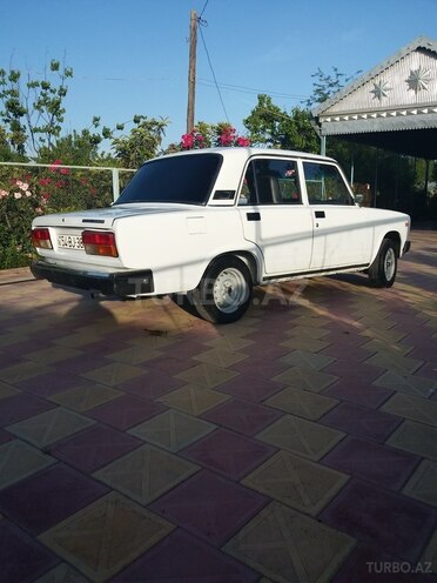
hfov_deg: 51.4
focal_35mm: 27
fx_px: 454
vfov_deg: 65.3
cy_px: 292
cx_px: 218
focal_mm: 3.7
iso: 40
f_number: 1.9
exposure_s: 1/907
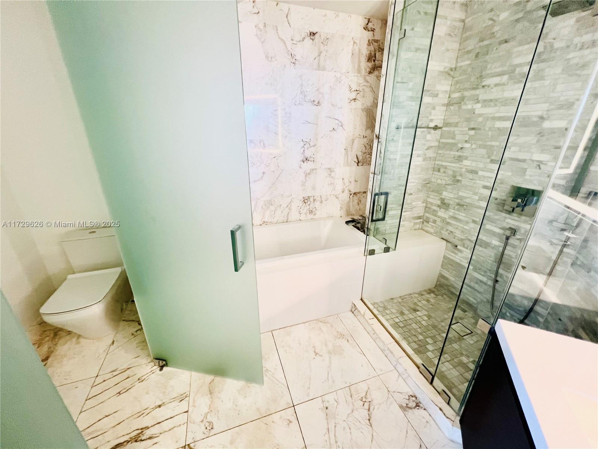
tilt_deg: -21.7
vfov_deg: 89.9
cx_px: 299
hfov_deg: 106.2
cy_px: 224
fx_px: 225
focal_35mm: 13
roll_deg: +0.1
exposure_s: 1/60
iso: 200
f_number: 1.8
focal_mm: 1.57
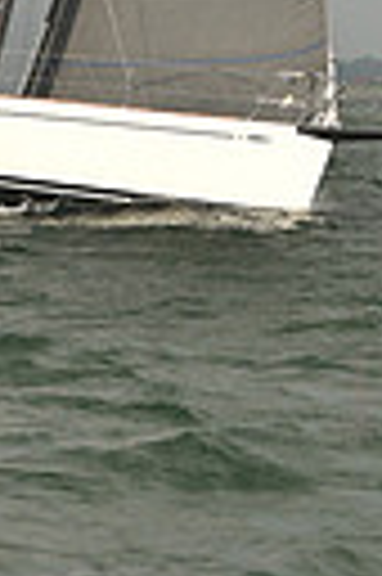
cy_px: -302
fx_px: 6862
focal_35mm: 430
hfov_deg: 3.2
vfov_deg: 4.8
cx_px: 110
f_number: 6.3
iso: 250
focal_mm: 95
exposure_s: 1/640
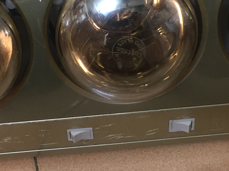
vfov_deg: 17.6
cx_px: 112
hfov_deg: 23.6
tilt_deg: -53.4
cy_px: 29
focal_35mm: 83
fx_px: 549
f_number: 2.2
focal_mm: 4.15
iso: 100
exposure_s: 1/17
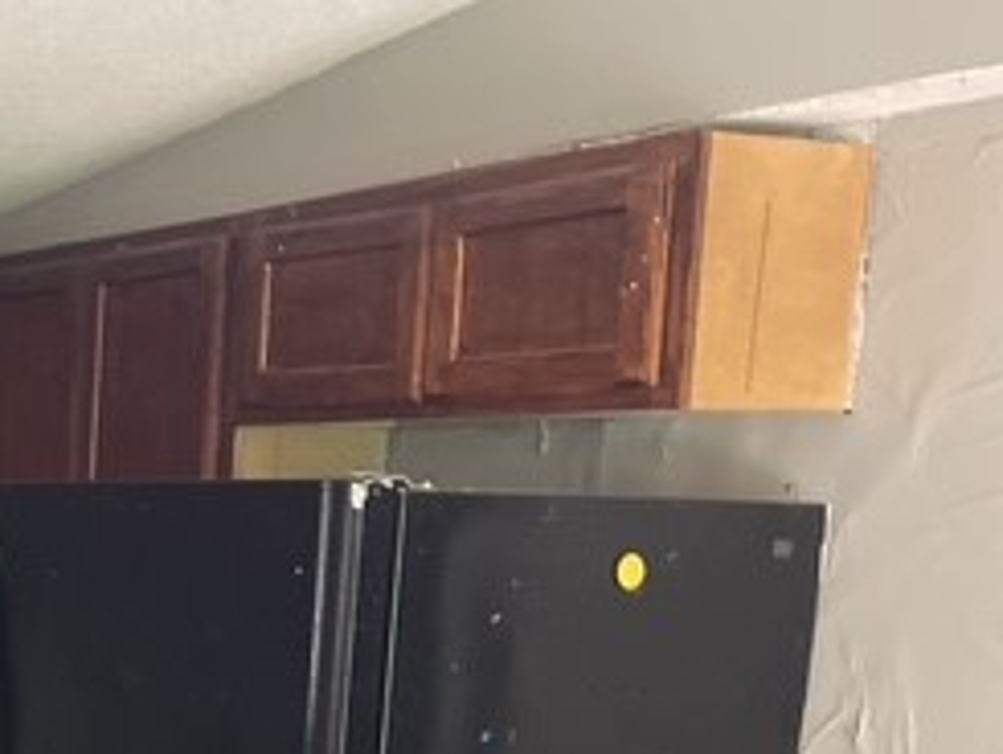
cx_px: -303
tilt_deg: -9.8
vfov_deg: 20.6
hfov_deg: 24.8
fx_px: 1971
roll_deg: -2.2
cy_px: 840
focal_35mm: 68
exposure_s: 1/30
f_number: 1.6
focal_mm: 5.1
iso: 640
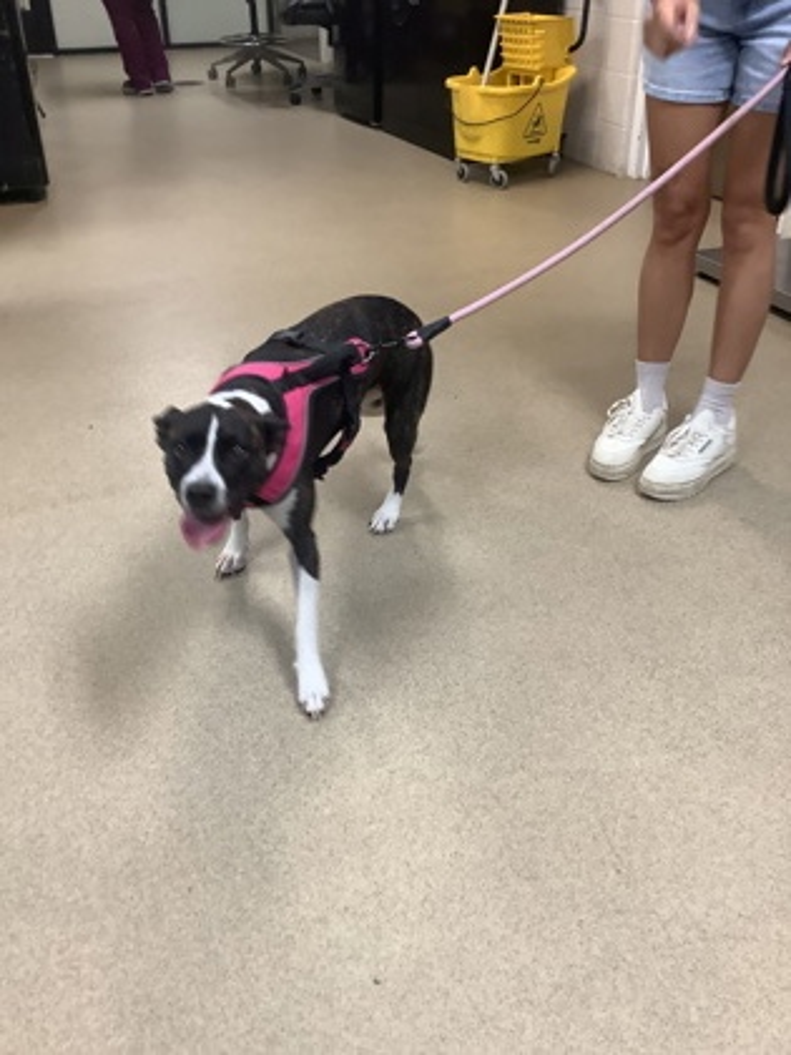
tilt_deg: -33.8
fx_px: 944
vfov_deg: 58.4
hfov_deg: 45.4
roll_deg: -1.6
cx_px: 396
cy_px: 528
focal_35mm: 31
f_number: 2.4
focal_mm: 3.3
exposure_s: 1/60
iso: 160
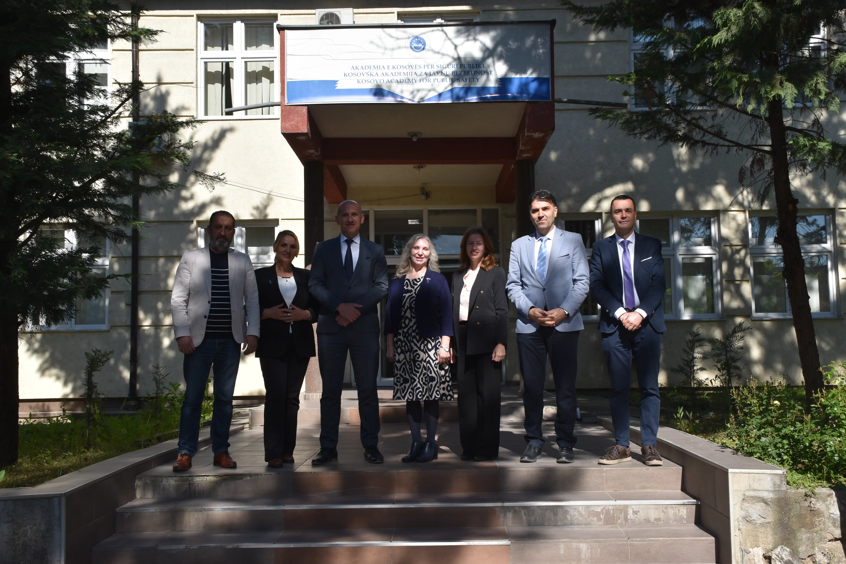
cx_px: 423
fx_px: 916
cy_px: 282
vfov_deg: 34.2
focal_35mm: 39
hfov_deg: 49.6
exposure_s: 1/200
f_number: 8
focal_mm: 26
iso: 100
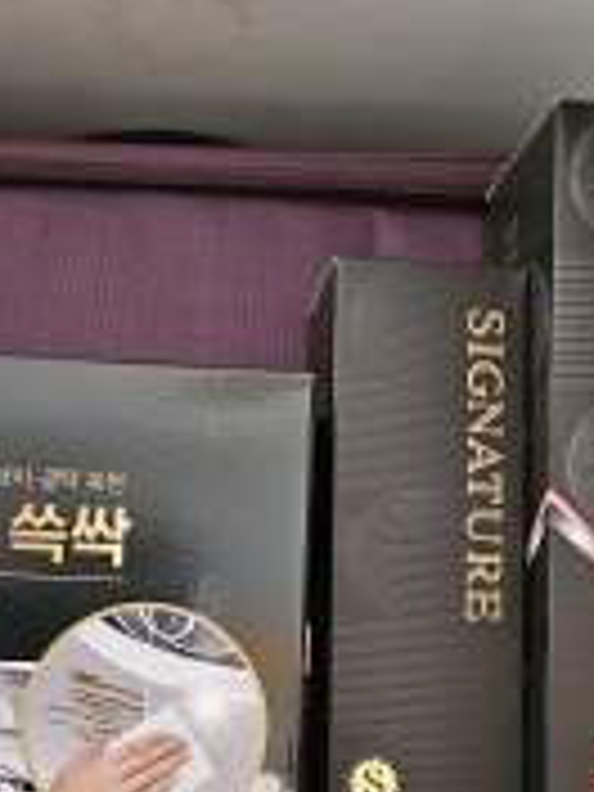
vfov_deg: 39.7
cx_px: 225
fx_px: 1075
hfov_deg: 30.8
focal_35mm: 47
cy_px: 562
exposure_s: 1/24
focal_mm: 5.4
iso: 640
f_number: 1.8
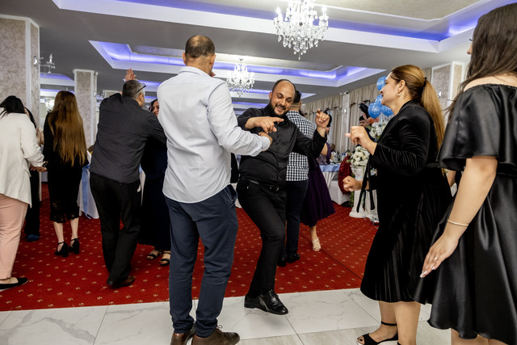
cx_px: 258
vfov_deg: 53.2
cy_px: 172
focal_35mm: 24
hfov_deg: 73.7
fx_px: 345
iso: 1250
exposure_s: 1/160
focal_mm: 16
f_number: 2.8
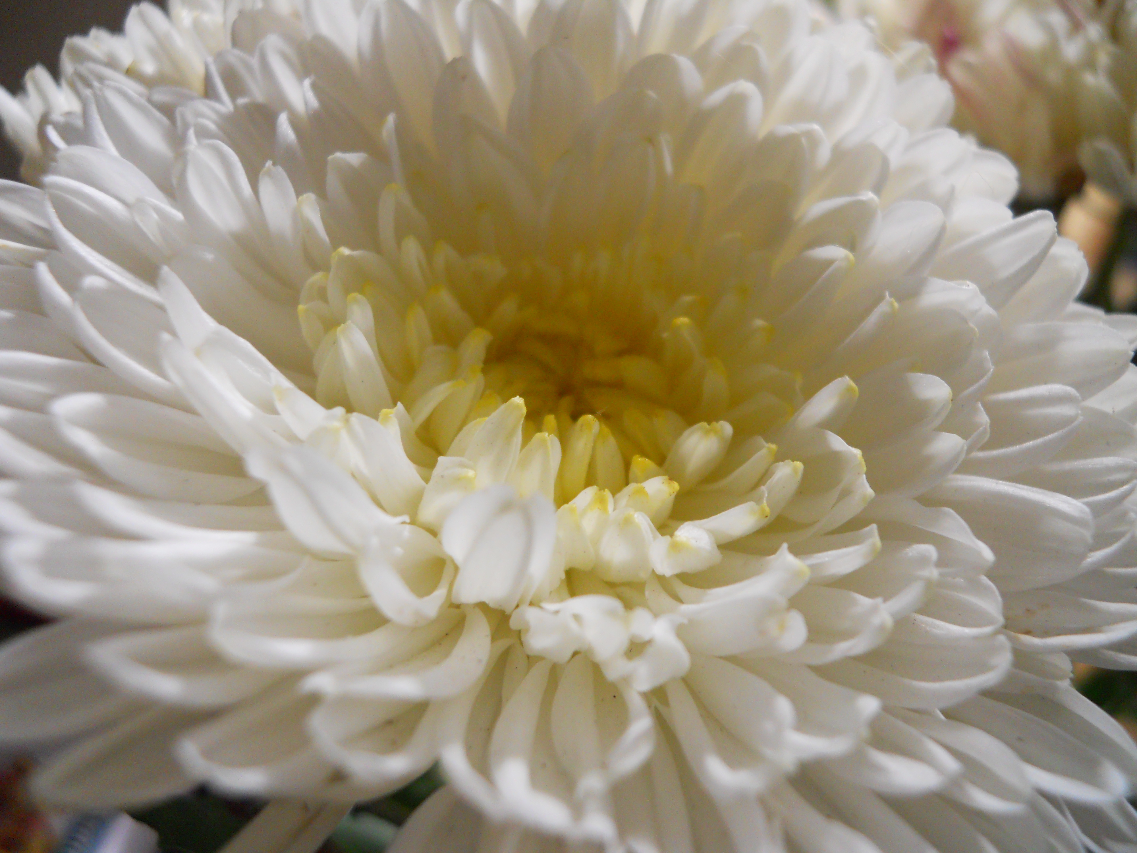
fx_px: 920
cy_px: 426
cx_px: 568
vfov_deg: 49.7
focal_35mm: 28
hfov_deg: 63.4
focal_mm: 5
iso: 250
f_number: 2.7
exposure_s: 1/250
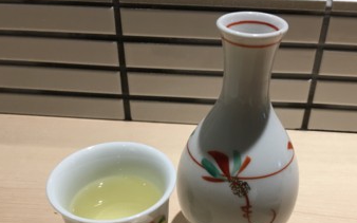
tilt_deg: -36.3
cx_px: 199
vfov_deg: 30.8
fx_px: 399
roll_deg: -0.3
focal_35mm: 41
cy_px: 163
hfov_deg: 48.1
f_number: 2.2
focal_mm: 4.15
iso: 32
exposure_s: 1/30
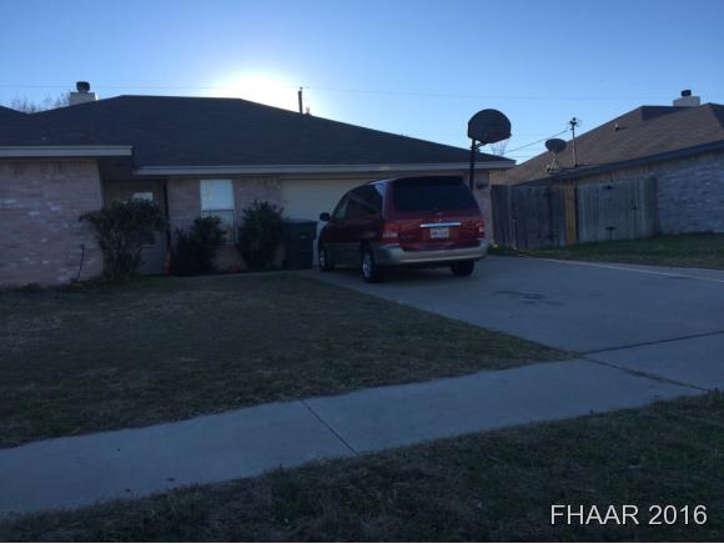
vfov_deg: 48.3
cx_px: 362
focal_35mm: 29
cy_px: 272
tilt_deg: -1.9
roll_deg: +3.6
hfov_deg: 61.6
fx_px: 607
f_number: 2.2
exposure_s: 1/1276
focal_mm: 4.15
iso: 32
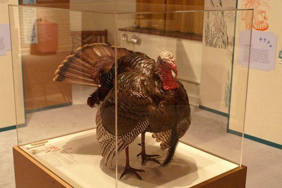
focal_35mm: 52
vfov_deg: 25.7
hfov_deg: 37.9
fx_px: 411
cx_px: 141
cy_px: 94
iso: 3200
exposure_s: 1/50
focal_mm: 35
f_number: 5.6
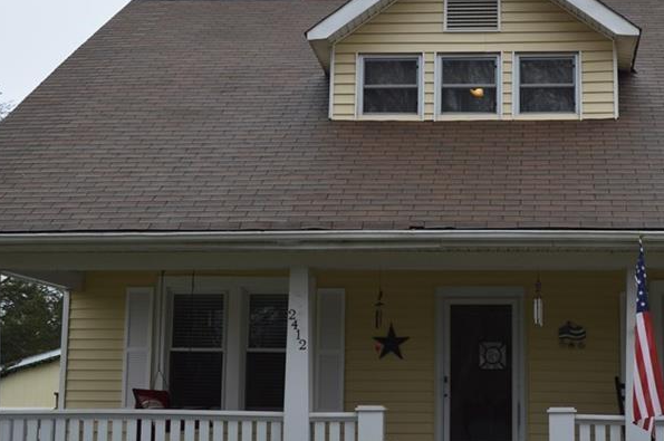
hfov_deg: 32.1
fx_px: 1142
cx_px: 452
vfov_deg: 21.8
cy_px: 251
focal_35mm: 62
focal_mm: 24
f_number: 5.6
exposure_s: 1/125
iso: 100
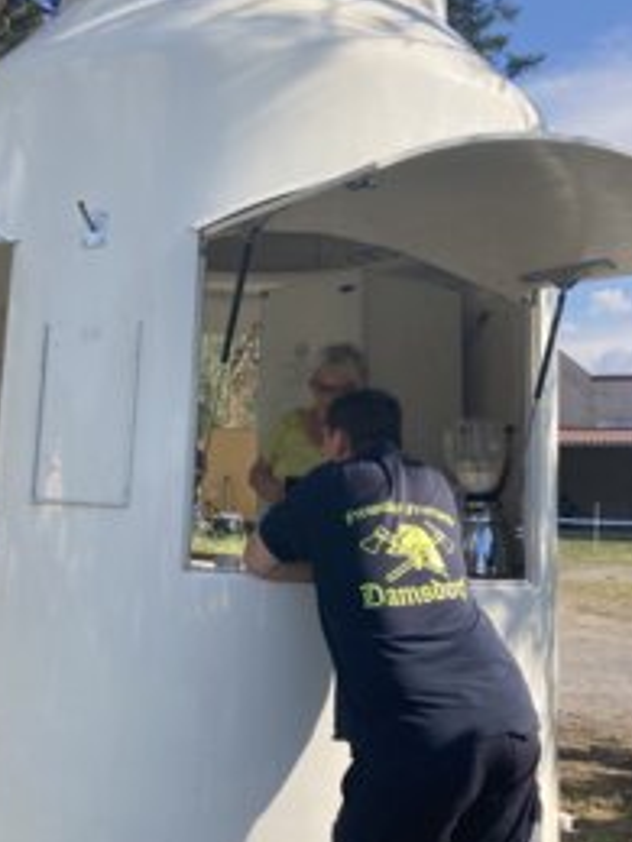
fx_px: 1047
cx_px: 185
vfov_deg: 43.8
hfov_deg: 33.1
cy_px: 372
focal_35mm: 43
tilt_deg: +6.6
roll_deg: -1.4
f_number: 1.8
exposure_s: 1/1215
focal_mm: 3.99
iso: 20
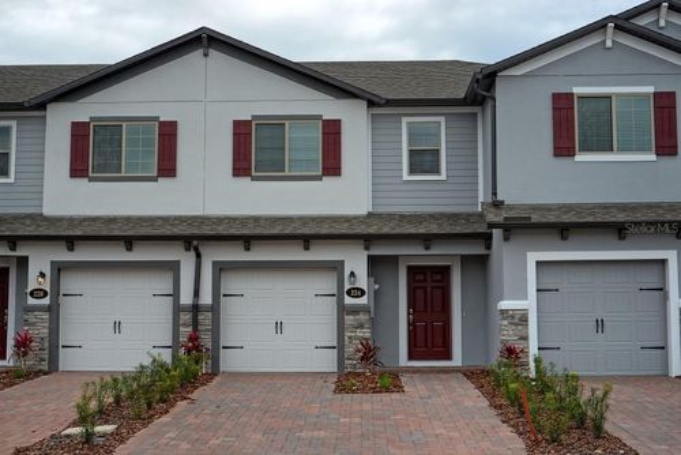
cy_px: 228
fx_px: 908
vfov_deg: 28.1
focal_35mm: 48
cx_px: 340
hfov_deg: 41.1
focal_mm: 48
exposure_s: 1/500
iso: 500
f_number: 11
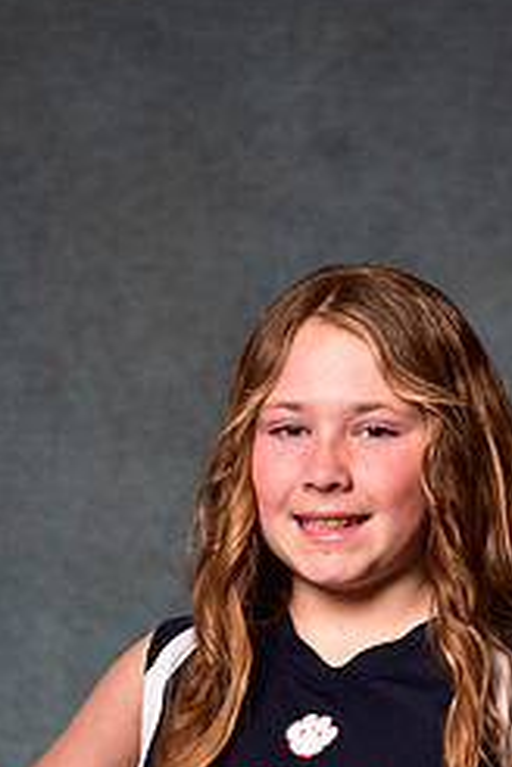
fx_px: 3520
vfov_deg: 12.2
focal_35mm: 165
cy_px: 861
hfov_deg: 8.3
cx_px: 298
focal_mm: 70
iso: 100
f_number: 5
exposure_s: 1/200
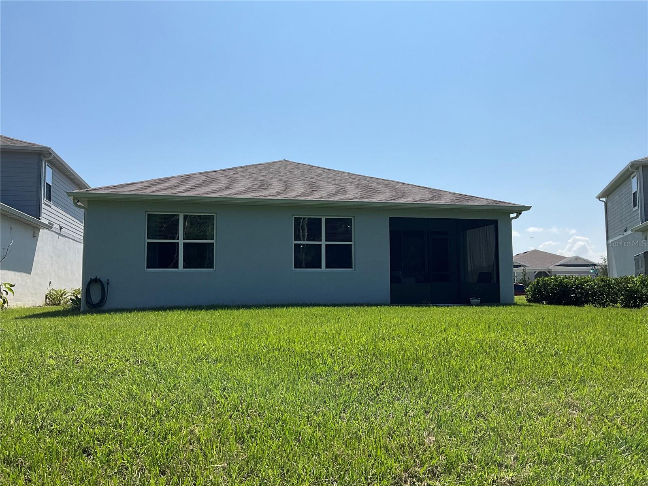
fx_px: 543
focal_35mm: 29
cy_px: 243
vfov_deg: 48.2
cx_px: 324
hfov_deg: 61.7
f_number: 1.8
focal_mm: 3
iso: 25
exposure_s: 1/2667
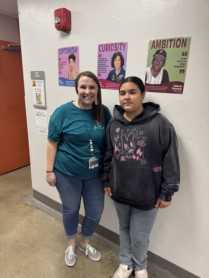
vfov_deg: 71.6
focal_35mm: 24
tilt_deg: -16.2
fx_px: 193
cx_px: 104
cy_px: 139
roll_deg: -1.6
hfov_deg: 56.8
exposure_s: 1/120
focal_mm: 6.76
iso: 200
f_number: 1.78
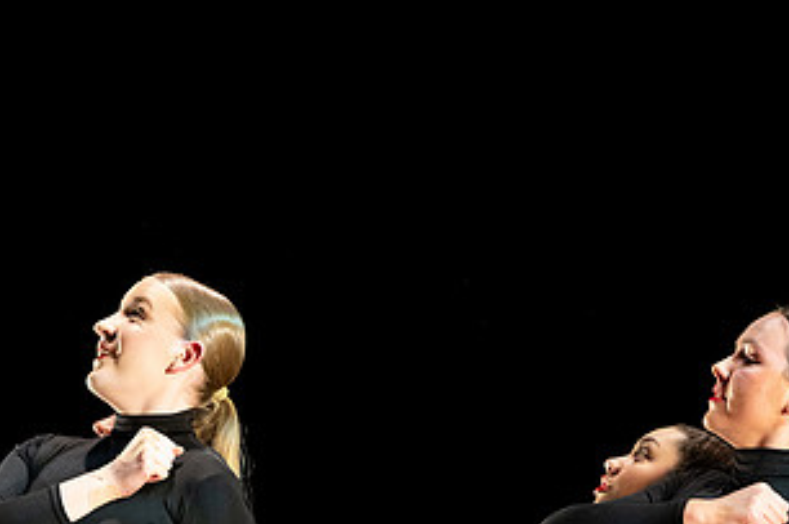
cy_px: 239
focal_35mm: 296
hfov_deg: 7.0
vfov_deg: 4.6
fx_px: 6477
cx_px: 408
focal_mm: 135
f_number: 3.5
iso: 3200
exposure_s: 1/200
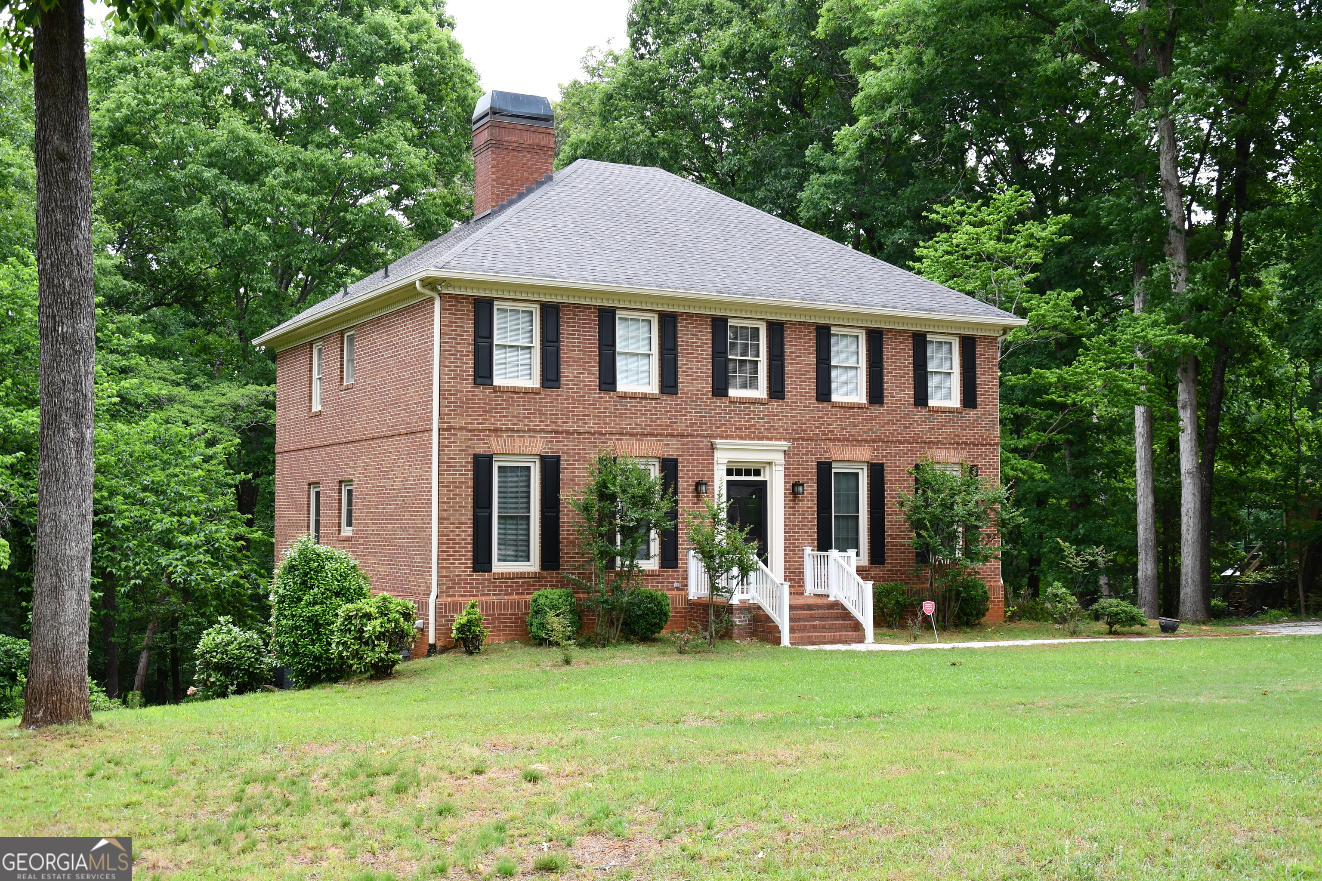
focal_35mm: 39
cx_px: 661
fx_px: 1432
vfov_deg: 34.2
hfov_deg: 49.6
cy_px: 440
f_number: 5.6
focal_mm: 26
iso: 400
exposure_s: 1/250
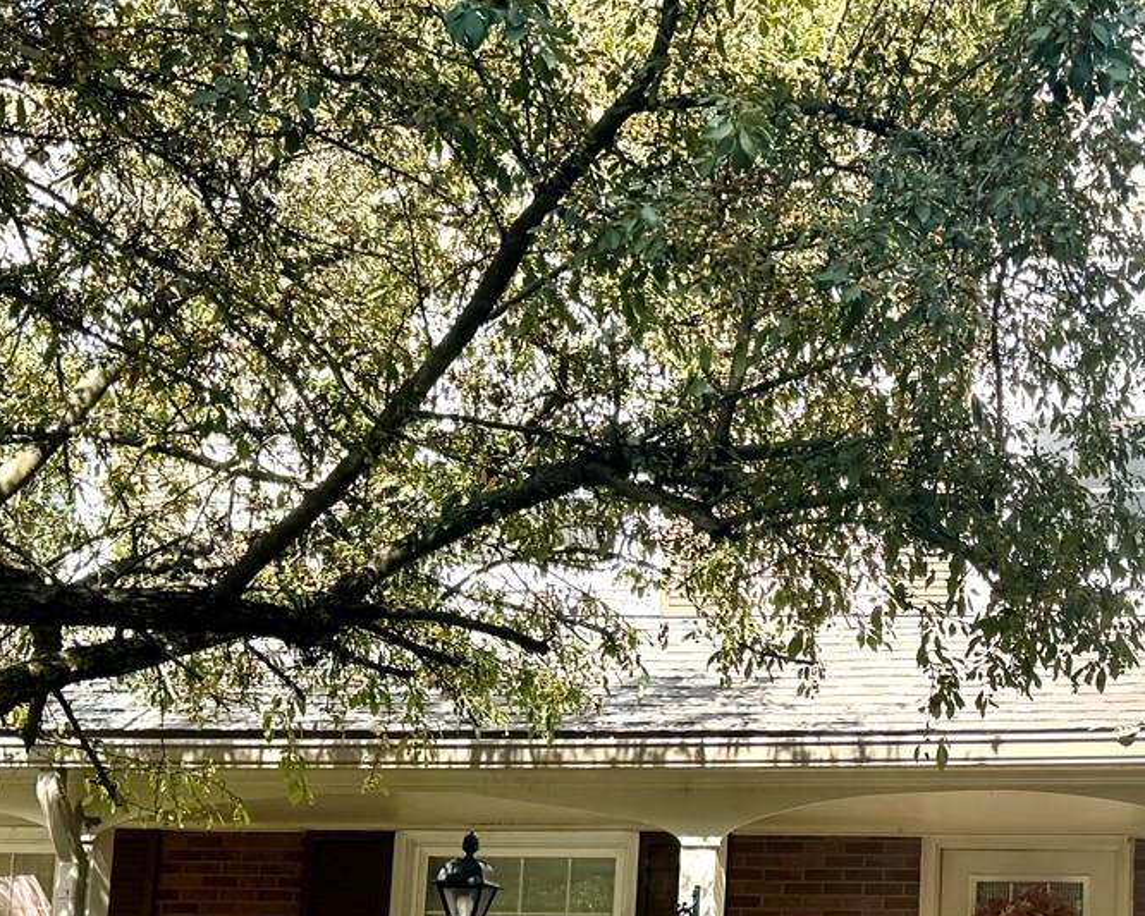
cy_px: 852
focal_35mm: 72
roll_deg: -1.3
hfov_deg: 25.6
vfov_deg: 20.8
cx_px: 1013
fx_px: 2440
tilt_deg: +8.0
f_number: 1.78
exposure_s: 1/1339
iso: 80
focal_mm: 6.76
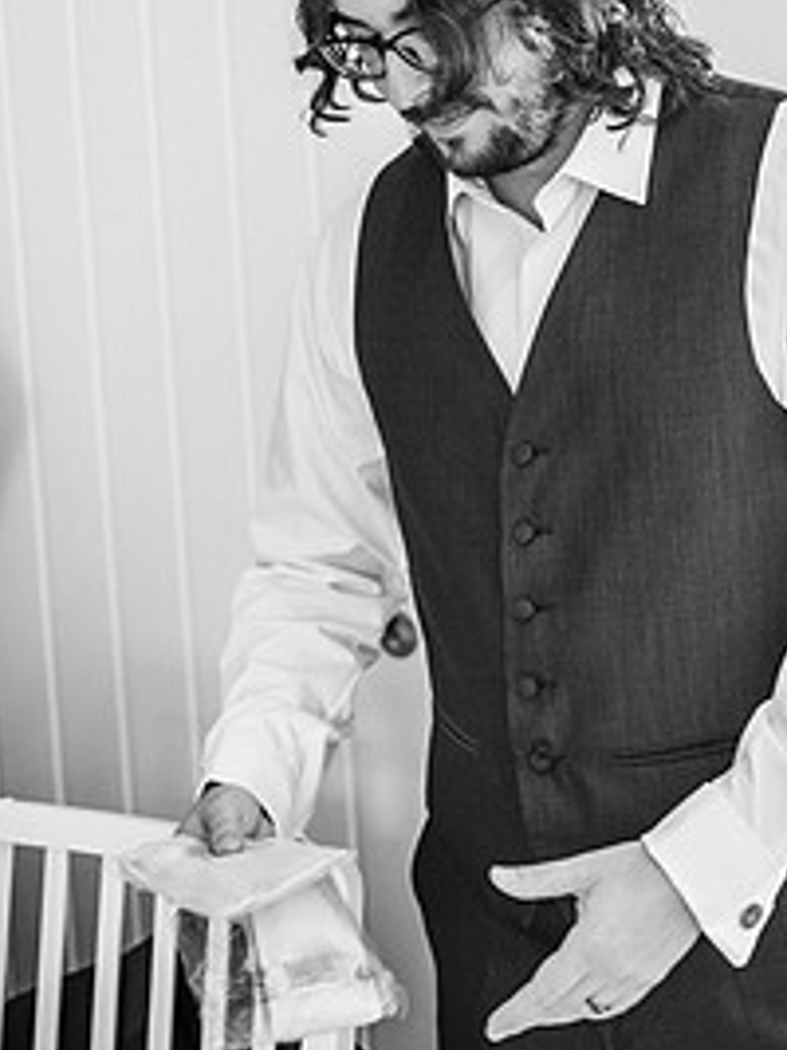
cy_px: 315
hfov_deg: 20.1
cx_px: 453
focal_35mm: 73
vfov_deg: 26.5
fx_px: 2215
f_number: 2
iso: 450
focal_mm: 35
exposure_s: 1/200
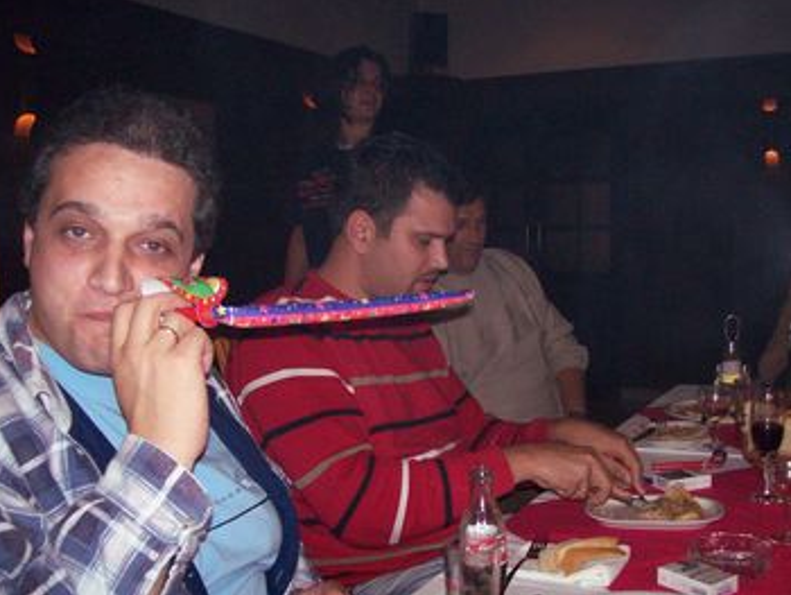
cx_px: 428
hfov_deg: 45.7
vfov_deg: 35.2
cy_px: 284
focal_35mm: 41
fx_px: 938
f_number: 2.7
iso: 140
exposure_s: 1/64
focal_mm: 6
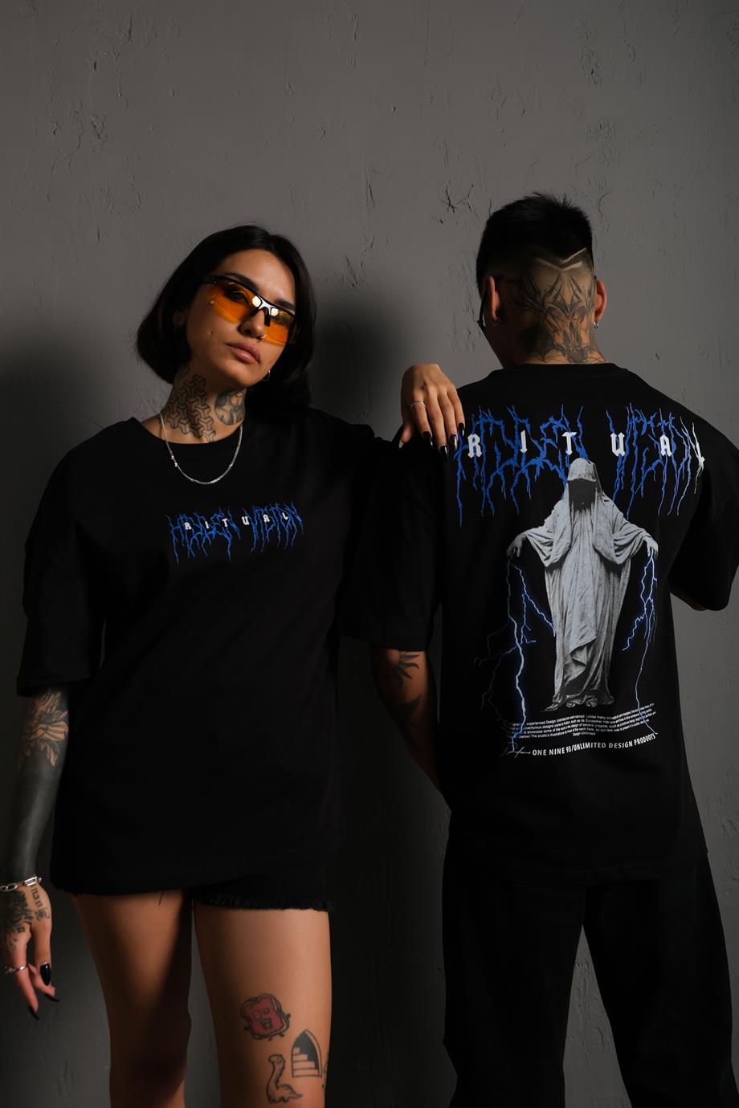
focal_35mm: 35
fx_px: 1078
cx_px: 370
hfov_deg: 37.9
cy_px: 554
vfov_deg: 54.4
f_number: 5
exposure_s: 1/160
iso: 160
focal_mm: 23.3
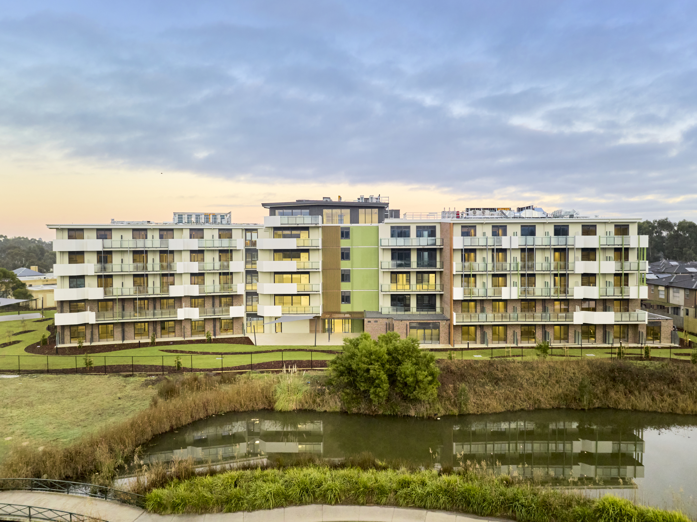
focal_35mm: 24
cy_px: 261
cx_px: 348
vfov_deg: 56.8
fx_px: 483
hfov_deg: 71.6
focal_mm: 12.29
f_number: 3.5
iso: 400
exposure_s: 1/160
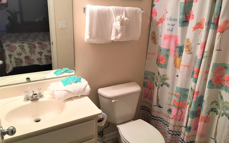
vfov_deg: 40.6
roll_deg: -2.2
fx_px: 193
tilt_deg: -17.8
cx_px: 115
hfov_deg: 61.2
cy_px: 70
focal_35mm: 31
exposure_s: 1/15
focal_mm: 4.15
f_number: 2.2
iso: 40
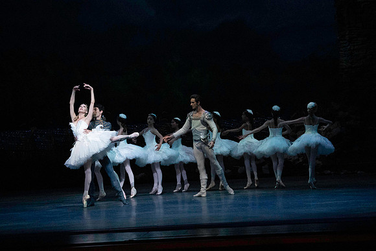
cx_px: 188
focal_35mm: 140
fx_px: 1462
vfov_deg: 9.8
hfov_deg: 14.7
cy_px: 126
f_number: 5
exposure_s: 1/400
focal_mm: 140
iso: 25600
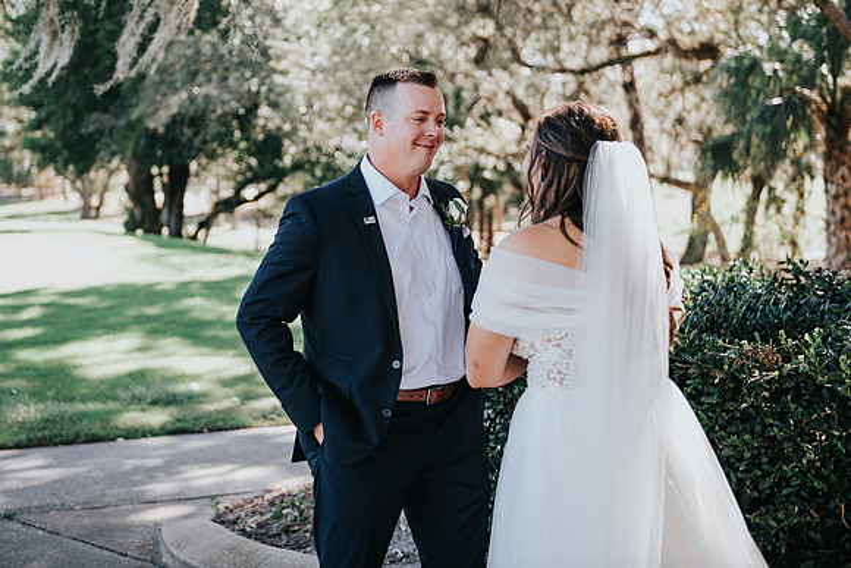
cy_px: 232
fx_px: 1453
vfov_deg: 22.1
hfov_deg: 32.6
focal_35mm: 61
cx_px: 348
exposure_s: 1/160
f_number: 2.8
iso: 125
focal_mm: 52
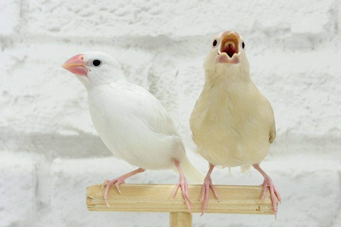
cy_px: 111
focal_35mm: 59
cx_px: 165
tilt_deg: -3.0
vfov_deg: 23.0
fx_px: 559
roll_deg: +0.7
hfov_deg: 33.9
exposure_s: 1/50
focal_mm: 5.96
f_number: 1.6
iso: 32
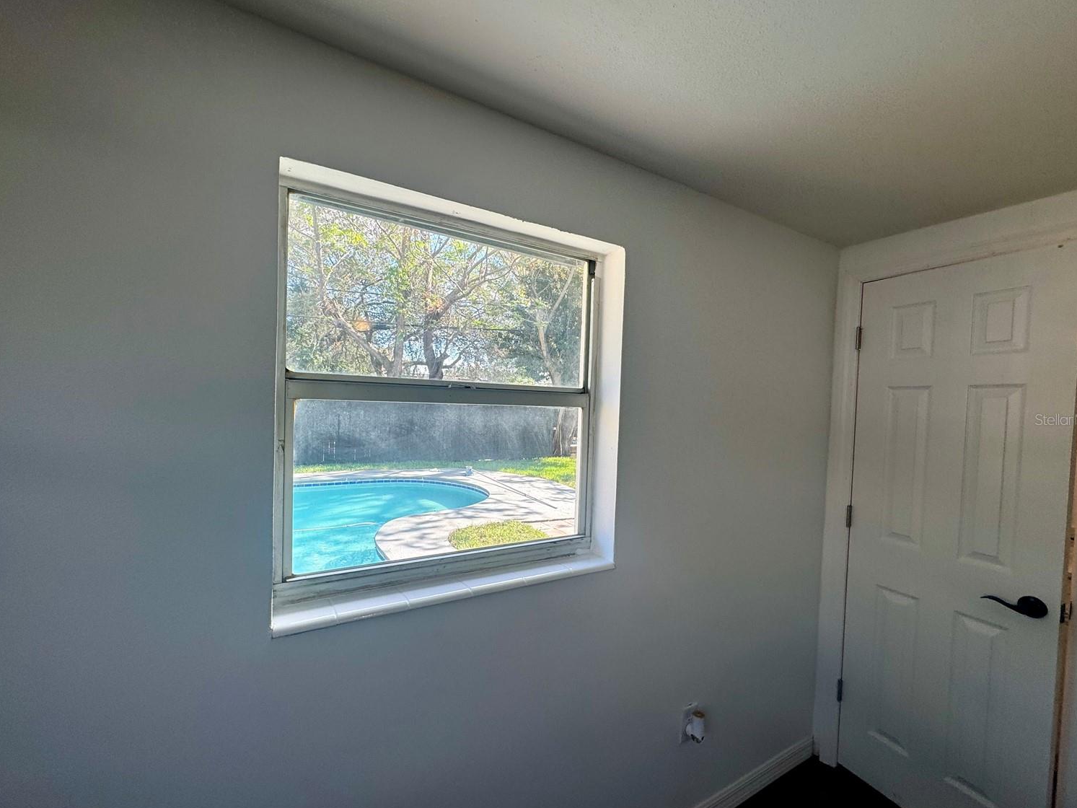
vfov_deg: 81.7
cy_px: 419
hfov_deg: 98.1
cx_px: 526
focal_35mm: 15
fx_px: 467
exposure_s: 1/307
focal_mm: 2.22
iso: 40
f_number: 2.2
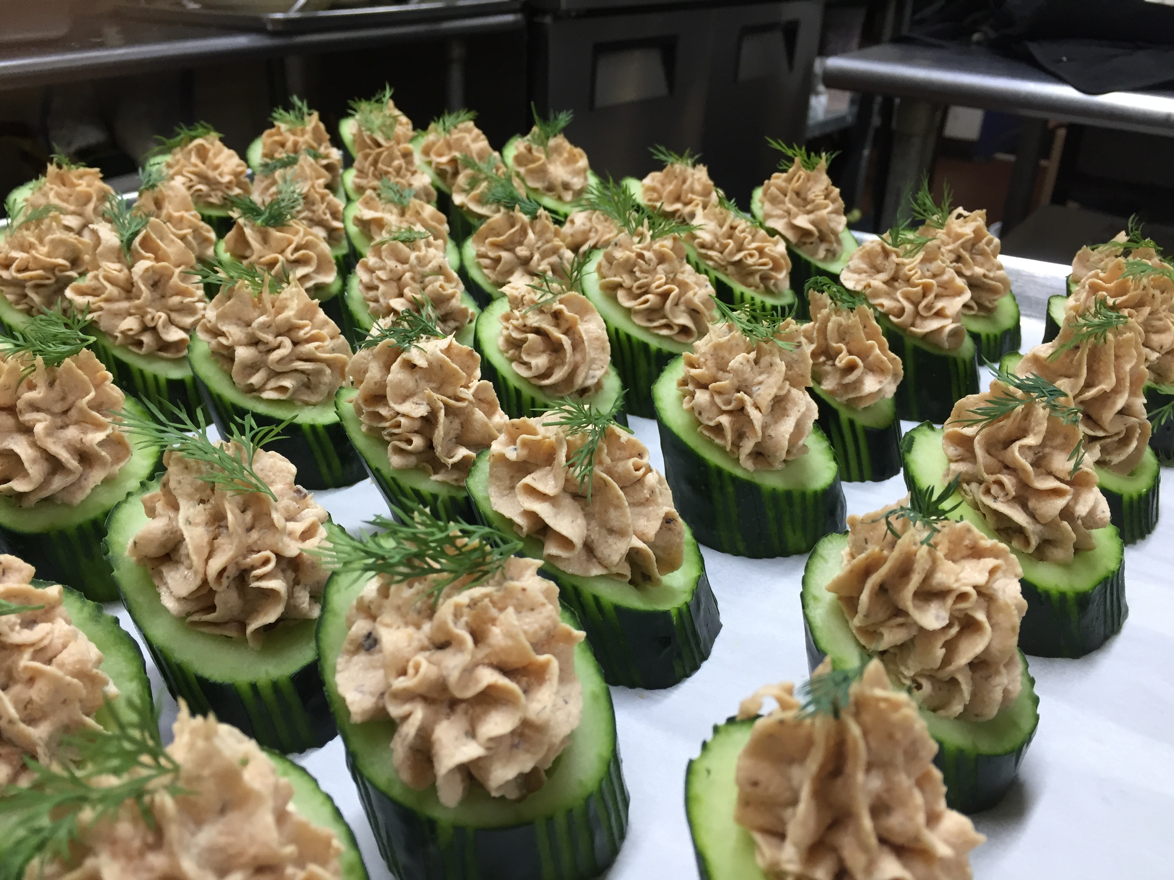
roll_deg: -1.1
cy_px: 440
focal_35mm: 29
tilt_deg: -27.2
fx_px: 984
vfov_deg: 48.2
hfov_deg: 61.7
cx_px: 587
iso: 80
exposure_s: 1/30
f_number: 2.2
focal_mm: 4.15
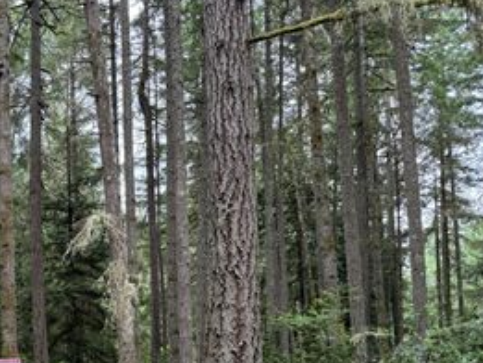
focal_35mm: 46
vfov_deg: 30.0
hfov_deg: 38.3
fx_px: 642
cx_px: 44
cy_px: 336
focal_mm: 6.76
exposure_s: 1/130
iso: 64
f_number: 1.78
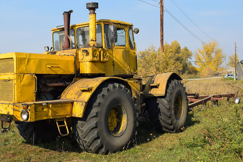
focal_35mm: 46
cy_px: 64
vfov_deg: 29.2
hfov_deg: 42.5
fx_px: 310
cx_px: 96
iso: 200
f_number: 9
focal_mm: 24
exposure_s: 1/320
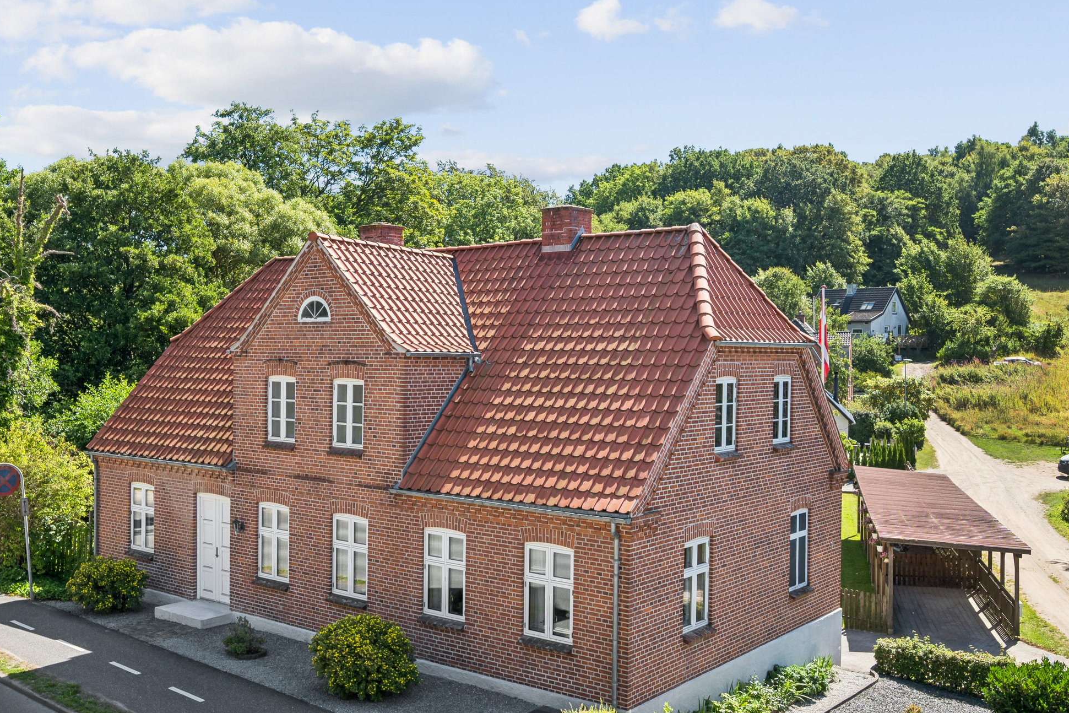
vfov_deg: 38.9
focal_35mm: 34
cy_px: 374
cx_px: 484
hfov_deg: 55.7
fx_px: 1010
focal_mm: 22
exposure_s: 1/500
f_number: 8
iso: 320
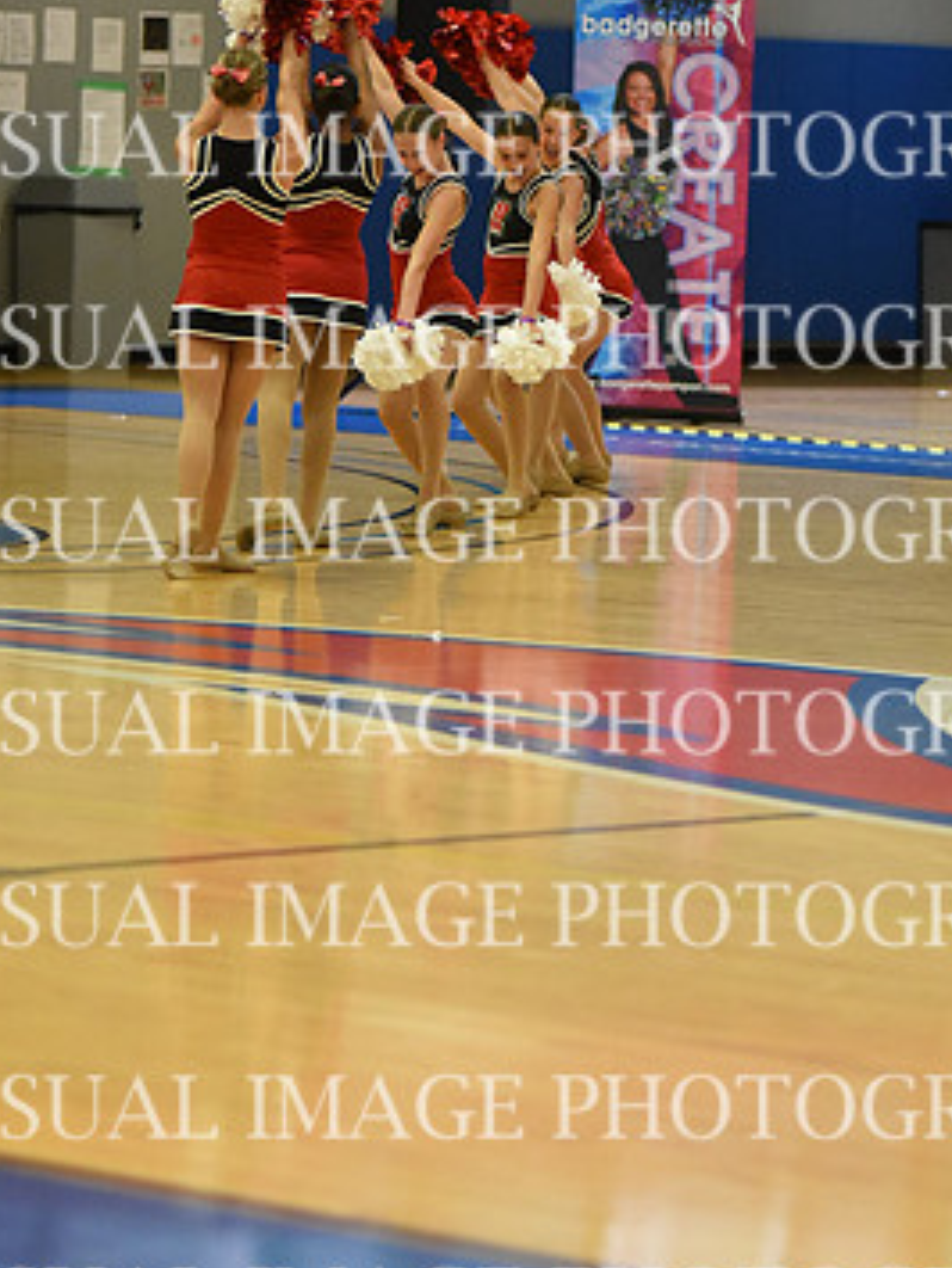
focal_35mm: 189
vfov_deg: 10.4
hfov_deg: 7.9
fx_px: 6922
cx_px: 528
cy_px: 433
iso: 8000
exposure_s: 1/1000
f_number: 2.8
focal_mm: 120
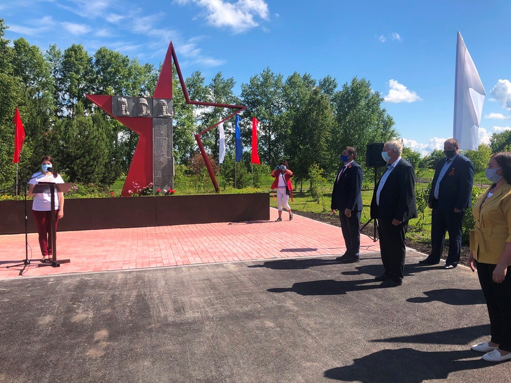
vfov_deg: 49.7
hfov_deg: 63.4
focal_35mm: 28
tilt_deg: -2.3
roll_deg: +0.4
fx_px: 413
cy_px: 192
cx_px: 256
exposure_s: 1/1621
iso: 20
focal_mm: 3.99
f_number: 1.8
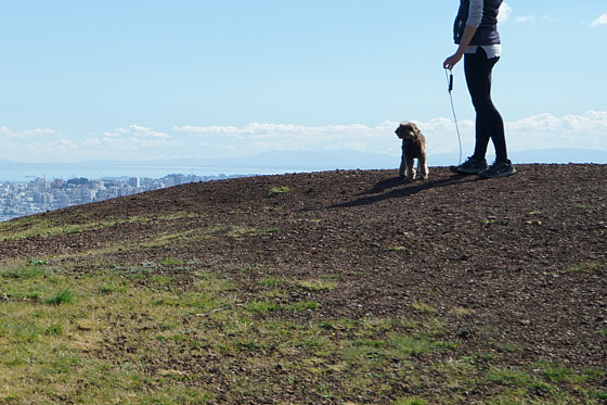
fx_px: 1686
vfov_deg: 13.6
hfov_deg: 19.0
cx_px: -173
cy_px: 48
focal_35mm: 100
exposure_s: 1/125
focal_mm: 35
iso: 400
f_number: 11
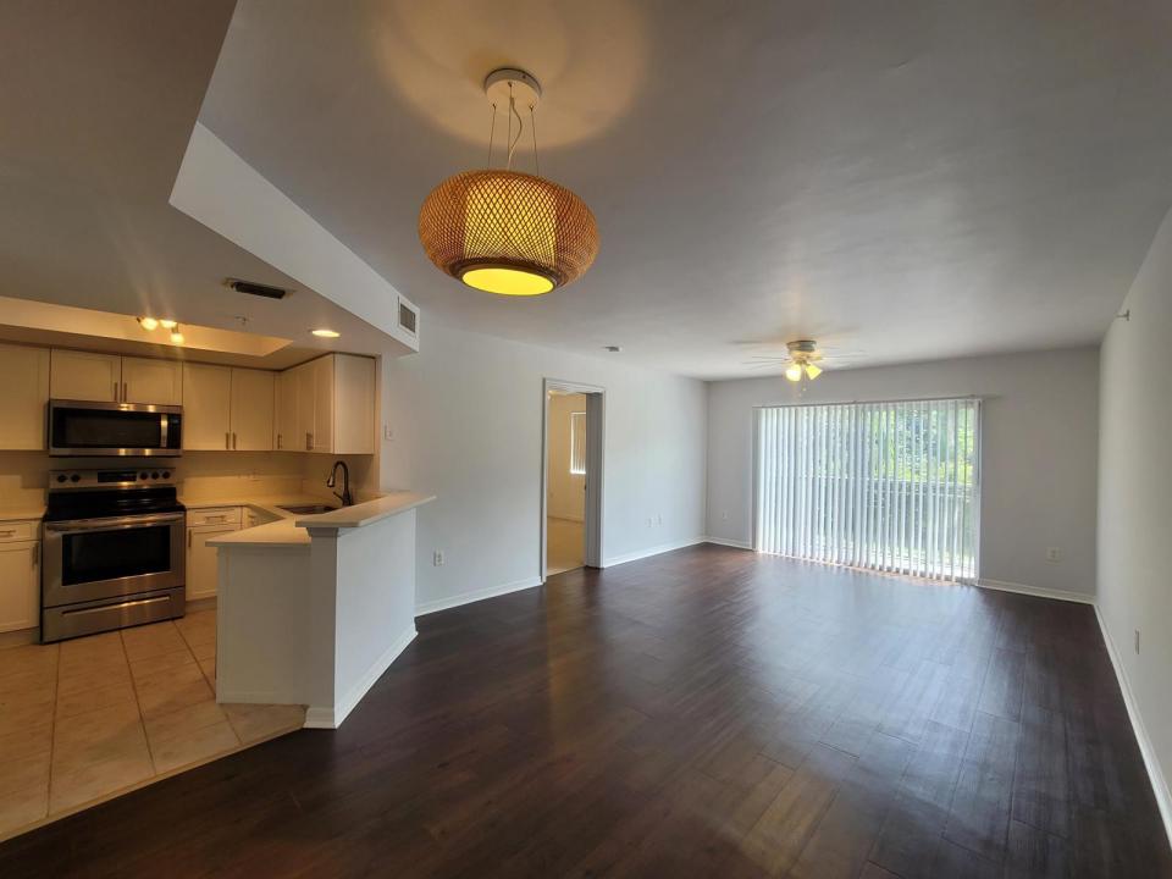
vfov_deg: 89.9
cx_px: 586
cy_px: 440
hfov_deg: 106.2
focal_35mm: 13
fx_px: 440
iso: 64
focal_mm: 2.2
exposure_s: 1/60
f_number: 2.2
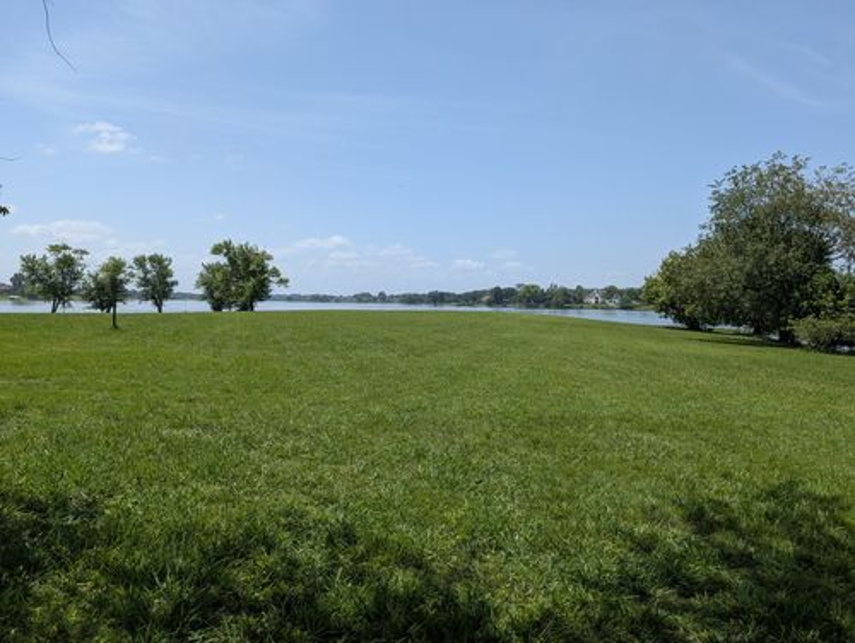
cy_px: 322
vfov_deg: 56.9
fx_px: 593
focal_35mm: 24
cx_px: 428
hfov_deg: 71.5
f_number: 1.68
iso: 20
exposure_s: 1/1038
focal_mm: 6.9
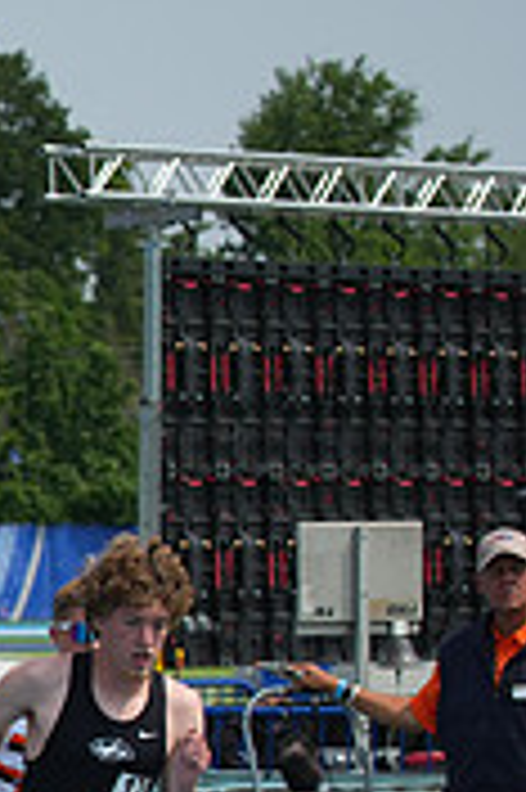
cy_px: 853
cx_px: -773
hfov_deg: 4.1
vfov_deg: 6.2
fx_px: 7246
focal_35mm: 330
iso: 500
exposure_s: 1/3200
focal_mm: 100
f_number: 5.6
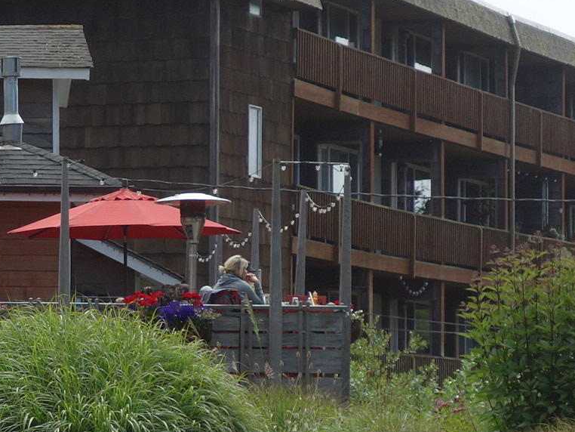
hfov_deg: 9.1
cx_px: -127
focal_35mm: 214
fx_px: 3556
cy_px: 261
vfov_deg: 6.9
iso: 125
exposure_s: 1/1250
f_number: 3.5
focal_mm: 23.01
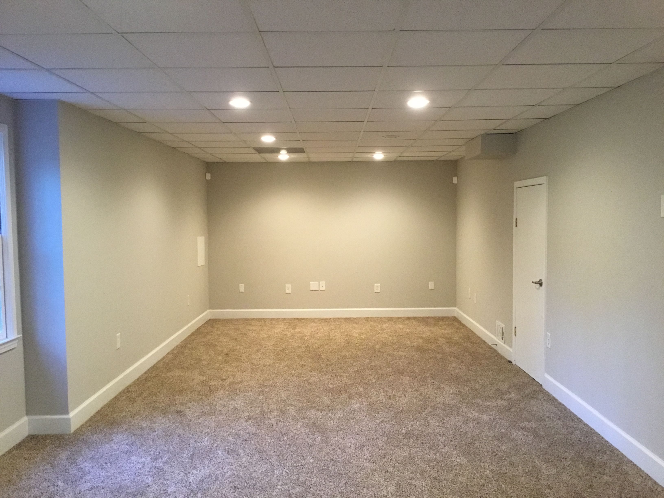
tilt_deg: -3.7
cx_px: 332
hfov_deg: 58.4
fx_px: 595
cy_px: 249
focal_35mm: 31
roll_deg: +1.2
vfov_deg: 45.4
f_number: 2.4
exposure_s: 1/30
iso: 200
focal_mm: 3.3
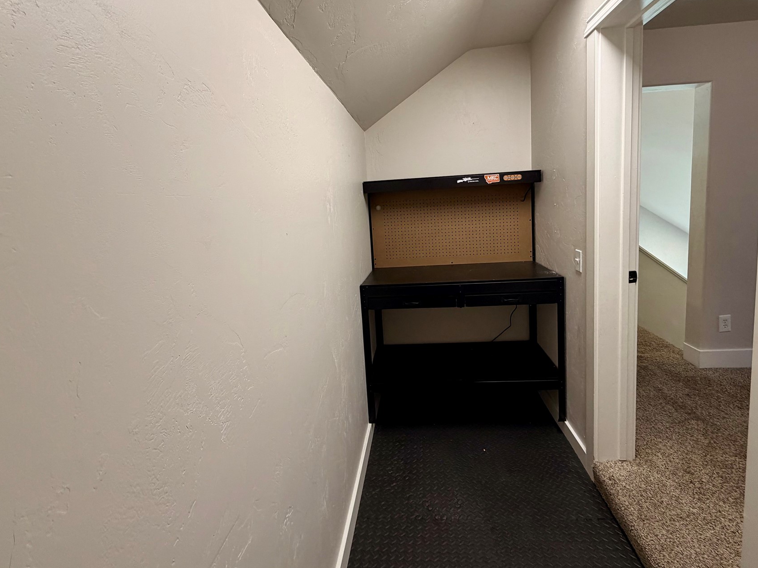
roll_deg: +4.1
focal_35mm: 17
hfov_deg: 91.0
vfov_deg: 74.3
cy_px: 242
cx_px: 398
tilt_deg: -6.3
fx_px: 372
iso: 200
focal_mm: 2.22
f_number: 2.2
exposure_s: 1/120
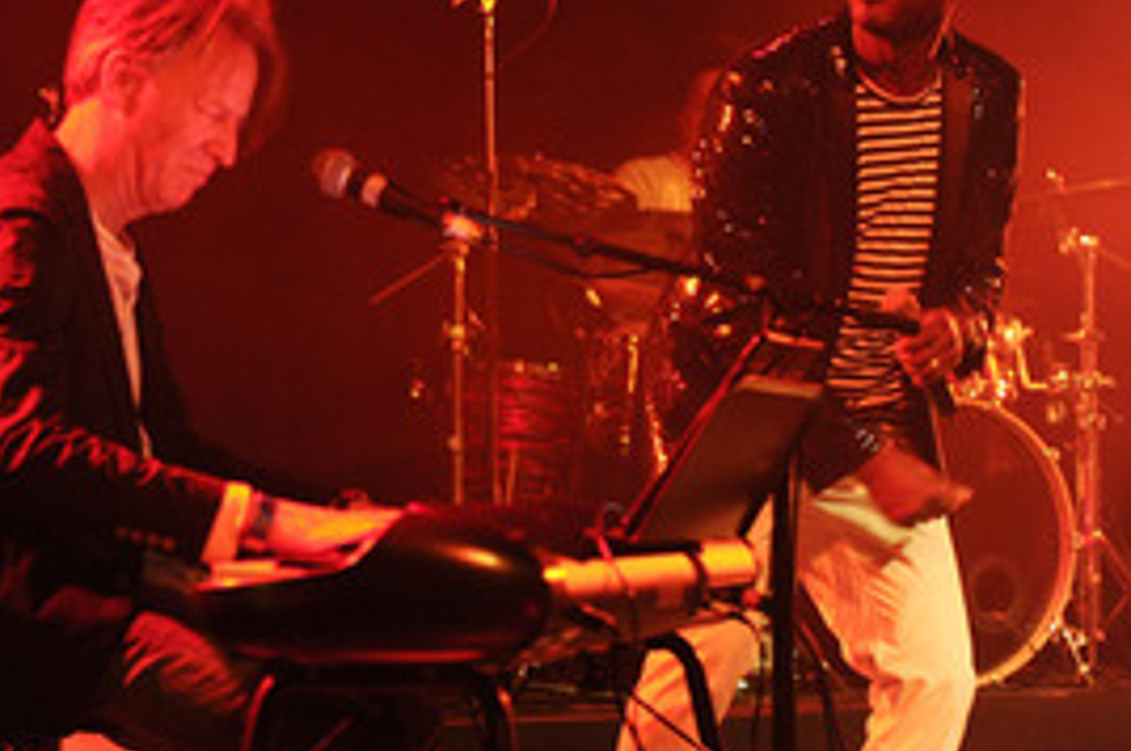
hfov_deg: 17.4
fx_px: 3703
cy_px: 350
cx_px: 509
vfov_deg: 11.6
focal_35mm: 118
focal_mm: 70
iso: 4000
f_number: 2.8
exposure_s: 1/100
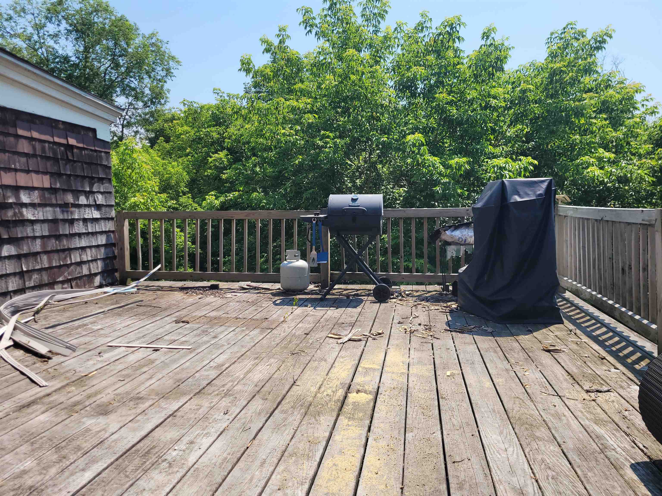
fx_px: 497
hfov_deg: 67.3
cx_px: 331
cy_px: 248
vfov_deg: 53.1
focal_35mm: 26
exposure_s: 1/2151
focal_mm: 5.4
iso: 40
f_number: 1.8
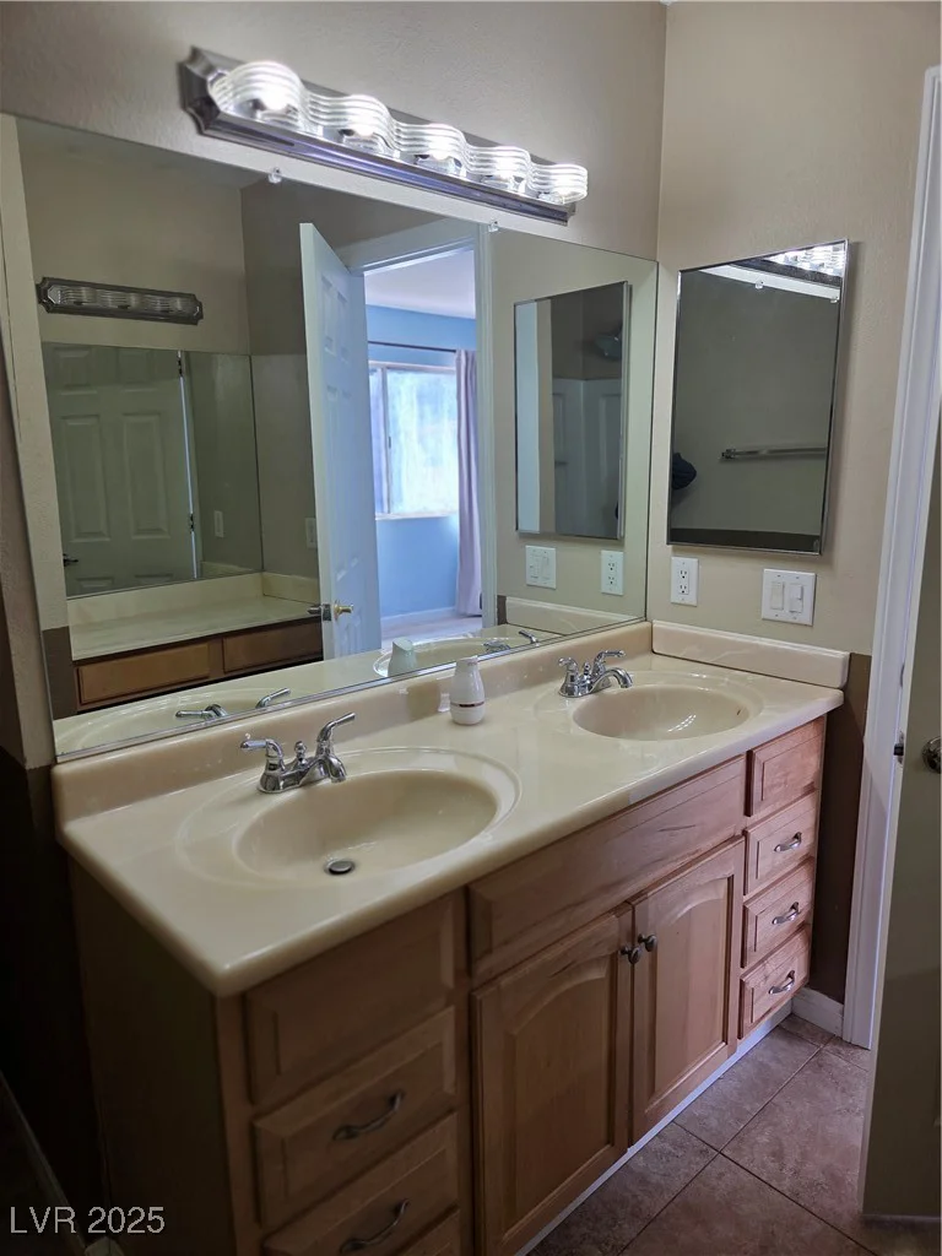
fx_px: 835
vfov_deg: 73.9
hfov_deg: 58.9
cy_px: 628
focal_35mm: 23
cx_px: 471
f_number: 1.8
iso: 64
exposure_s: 1/180
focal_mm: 5.4
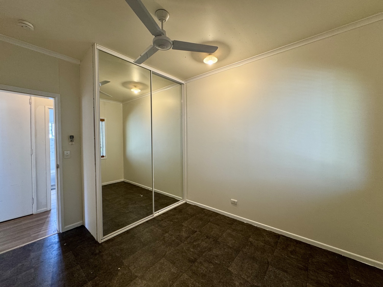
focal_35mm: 14
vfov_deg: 85.7
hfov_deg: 102.1
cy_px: 144
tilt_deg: -0.6
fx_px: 155
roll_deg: +1.2
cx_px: 192
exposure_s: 1/50
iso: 160
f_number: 2.2
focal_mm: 2.22
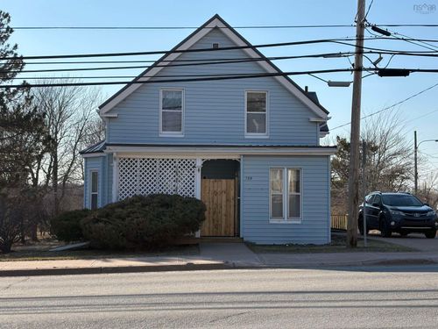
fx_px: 658
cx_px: 219
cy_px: 164
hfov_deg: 36.8
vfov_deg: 28.0
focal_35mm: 52
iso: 40
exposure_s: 1/3636
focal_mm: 5.96
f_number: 1.6
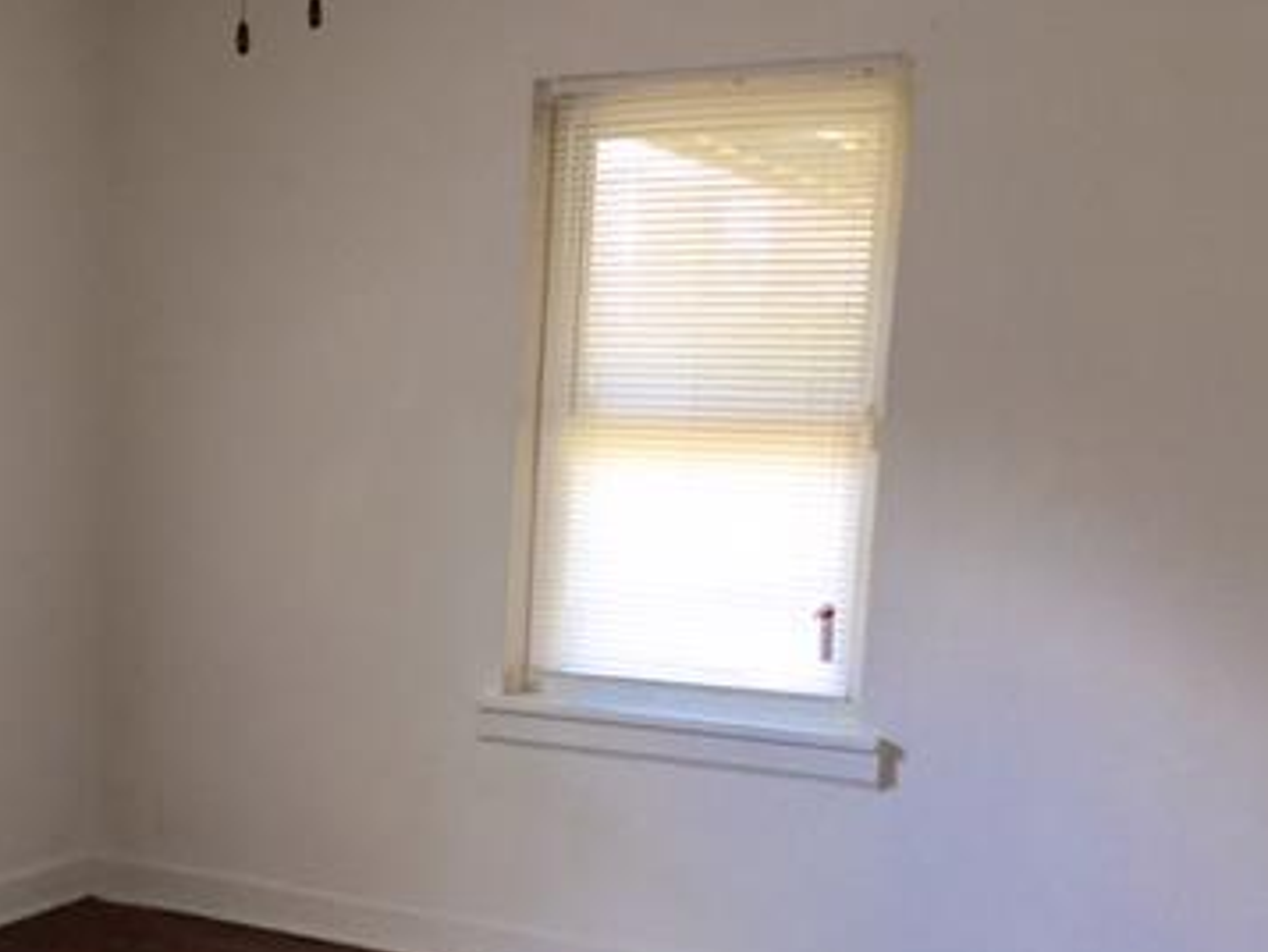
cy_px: 721
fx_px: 1905
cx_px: 334
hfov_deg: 36.1
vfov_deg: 27.6
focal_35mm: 52
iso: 50
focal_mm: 4.15
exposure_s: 1/30
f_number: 2.2
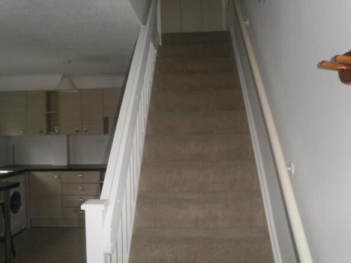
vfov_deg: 45.4
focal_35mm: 31
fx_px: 314
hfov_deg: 58.4
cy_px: 132
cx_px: 176
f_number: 2.9
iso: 125
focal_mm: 5.45
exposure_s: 1/30
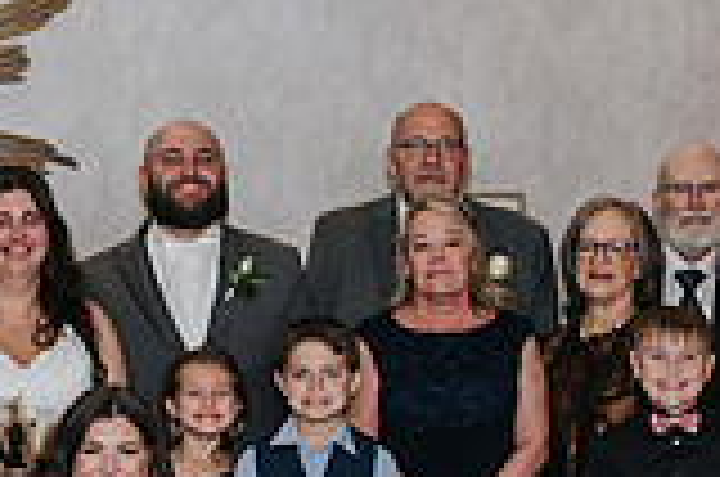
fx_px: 2735
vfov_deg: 9.9
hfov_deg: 15.0
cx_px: 306
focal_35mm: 137
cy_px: 393
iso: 800
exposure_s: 1/200
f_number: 3.2
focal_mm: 35
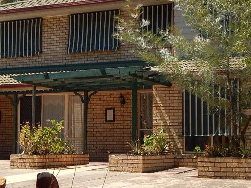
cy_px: 106
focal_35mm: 83
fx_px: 602
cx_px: 113
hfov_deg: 23.5
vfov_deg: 17.8
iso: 125
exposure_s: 1/800
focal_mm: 8.6
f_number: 3.7
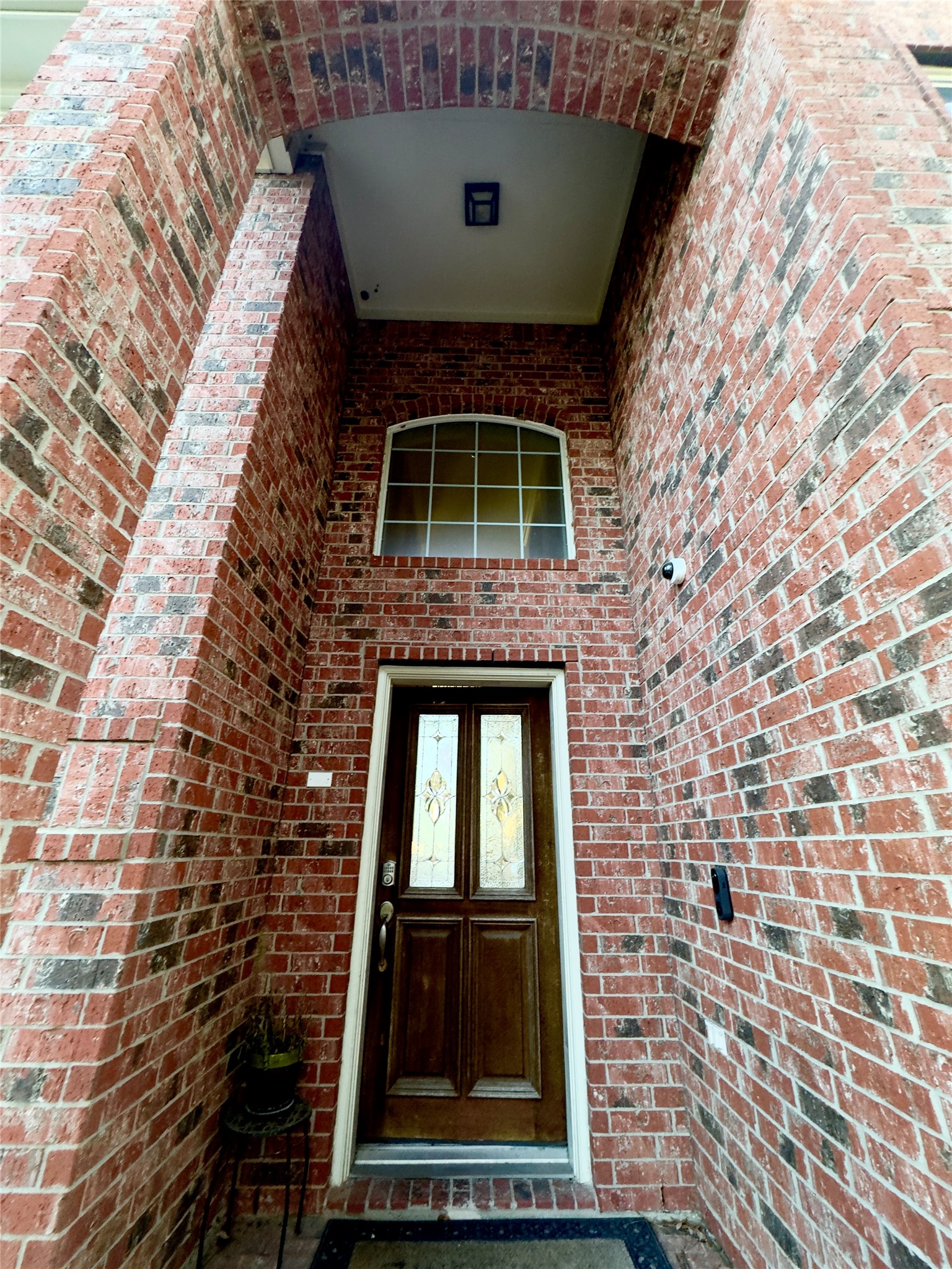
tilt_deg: +22.7
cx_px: 476
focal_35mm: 14
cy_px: 634
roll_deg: -0.2
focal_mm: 2.22
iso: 200
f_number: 2.2
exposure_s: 1/99
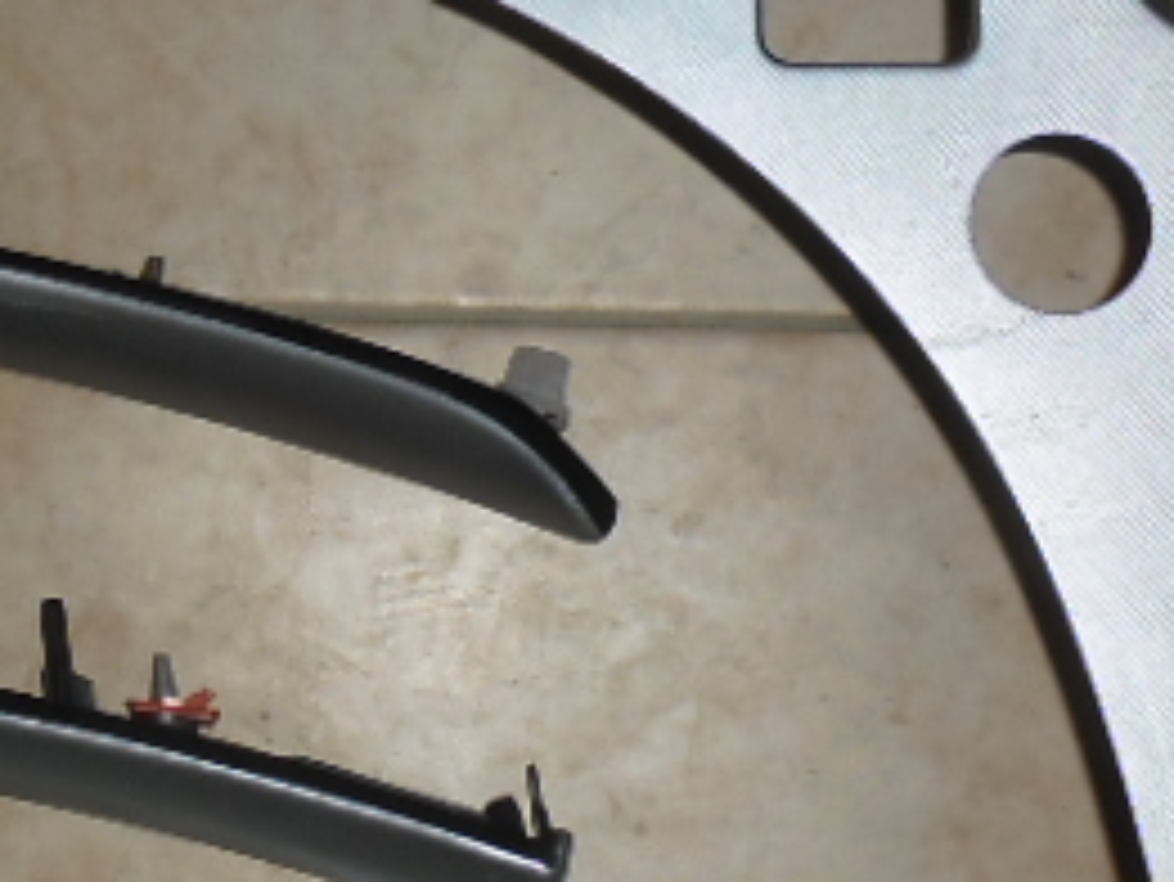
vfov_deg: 14.0
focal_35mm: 106
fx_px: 3597
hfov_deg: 18.5
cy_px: 513
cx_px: 508
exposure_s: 1/45
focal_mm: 4.9
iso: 80
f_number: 3.5
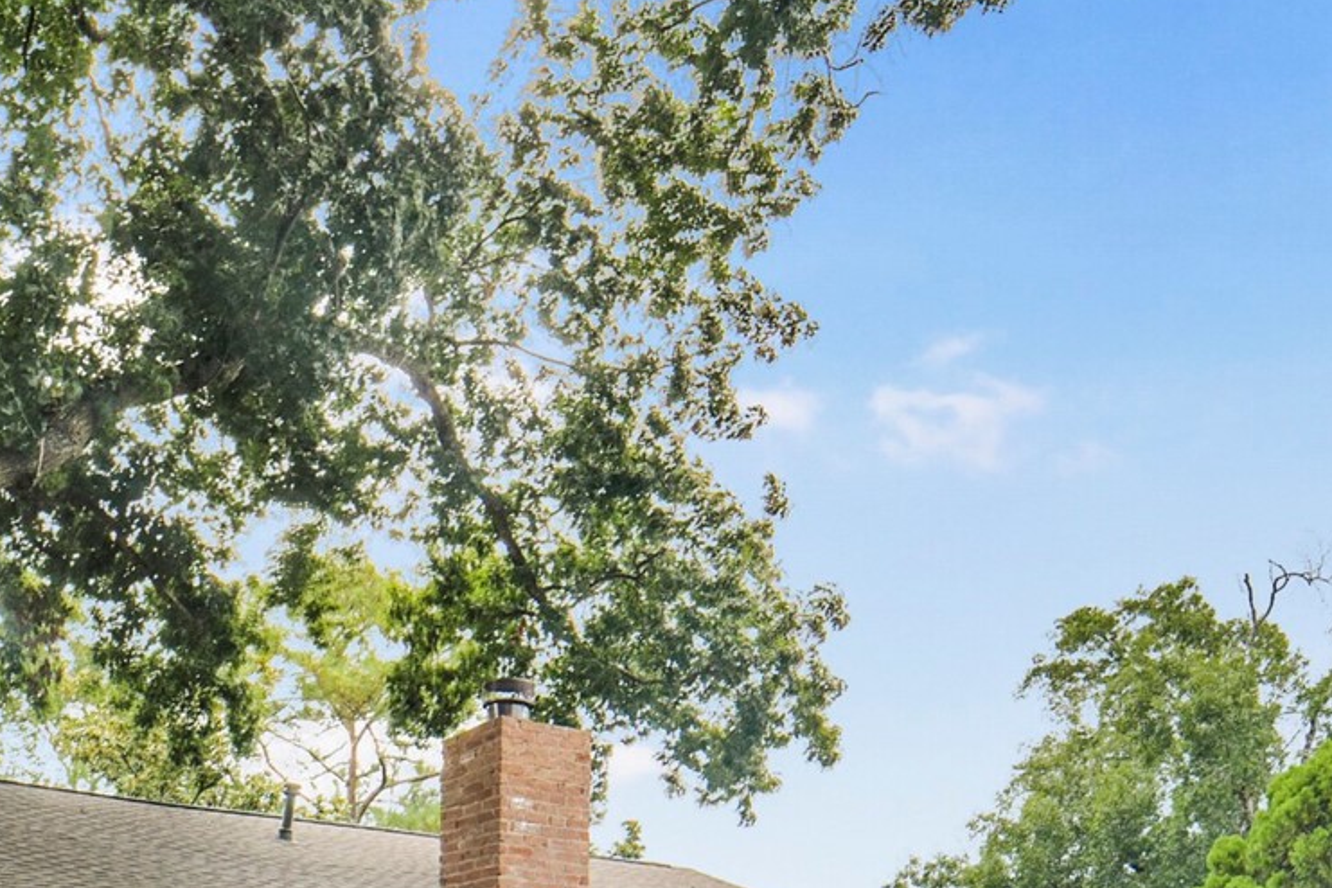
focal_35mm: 41
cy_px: 1199
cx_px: 241
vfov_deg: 26.7
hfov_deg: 44.8
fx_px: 1517
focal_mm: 14
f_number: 11
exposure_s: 1/60
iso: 500
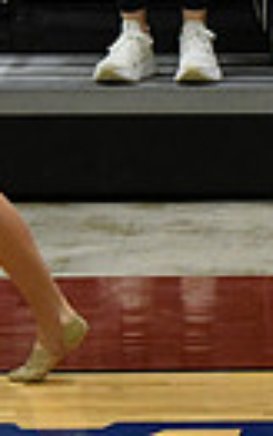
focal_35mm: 912
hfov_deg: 1.4
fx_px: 10845
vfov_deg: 2.3
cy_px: -111
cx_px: 929
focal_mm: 135
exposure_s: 1/500
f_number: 4
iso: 4000
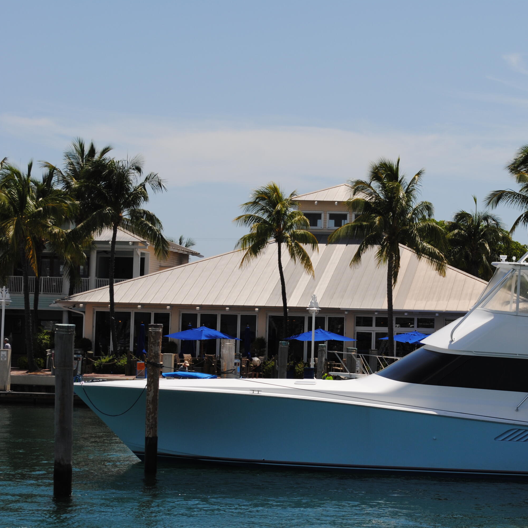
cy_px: 265
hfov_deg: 16.4
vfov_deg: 16.5
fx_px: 1823
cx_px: 388
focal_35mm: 106
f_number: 9
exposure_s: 1/320
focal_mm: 55
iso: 100
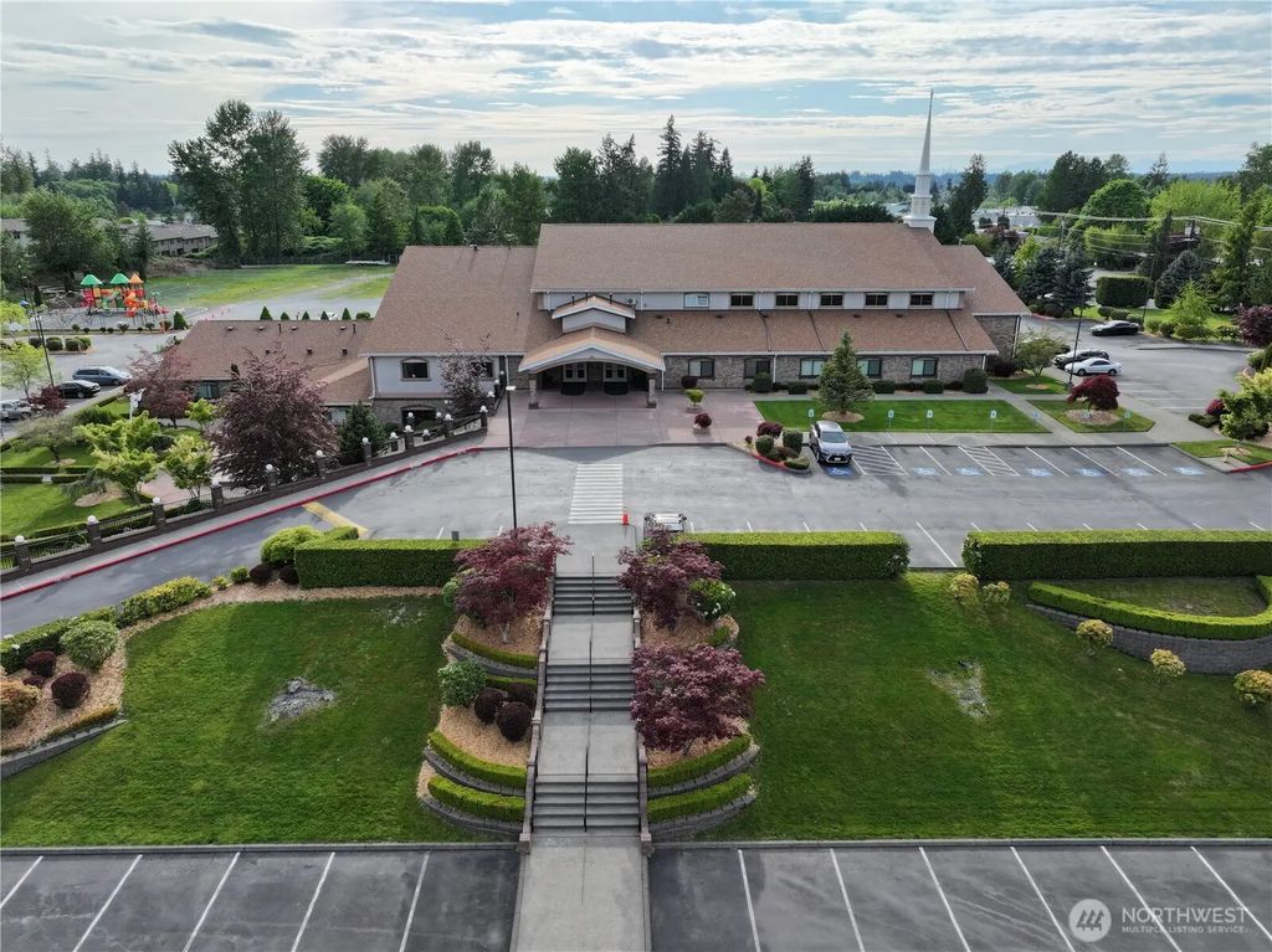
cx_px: 636
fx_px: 881
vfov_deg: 56.8
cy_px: 476
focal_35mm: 24
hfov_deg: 71.6
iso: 100
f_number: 6.3
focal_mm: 12.29
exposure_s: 1/120
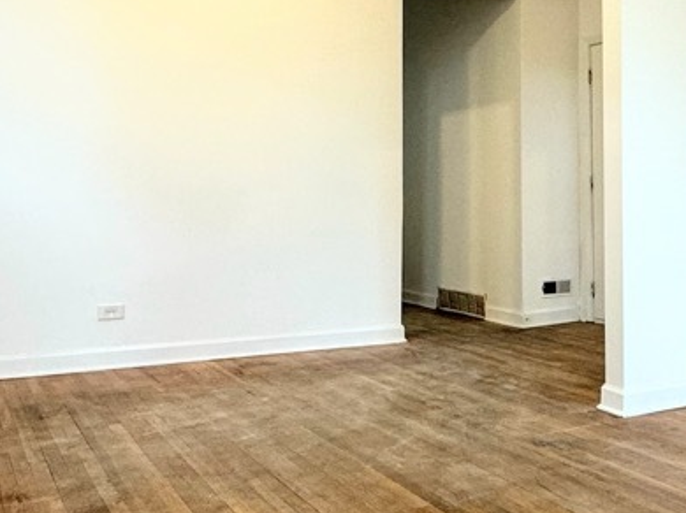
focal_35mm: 46
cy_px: 181
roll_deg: +0.4
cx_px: 589
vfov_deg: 31.3
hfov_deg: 39.0
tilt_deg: -0.1
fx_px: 911
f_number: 2.2
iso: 200
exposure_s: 1/60
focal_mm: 2.22
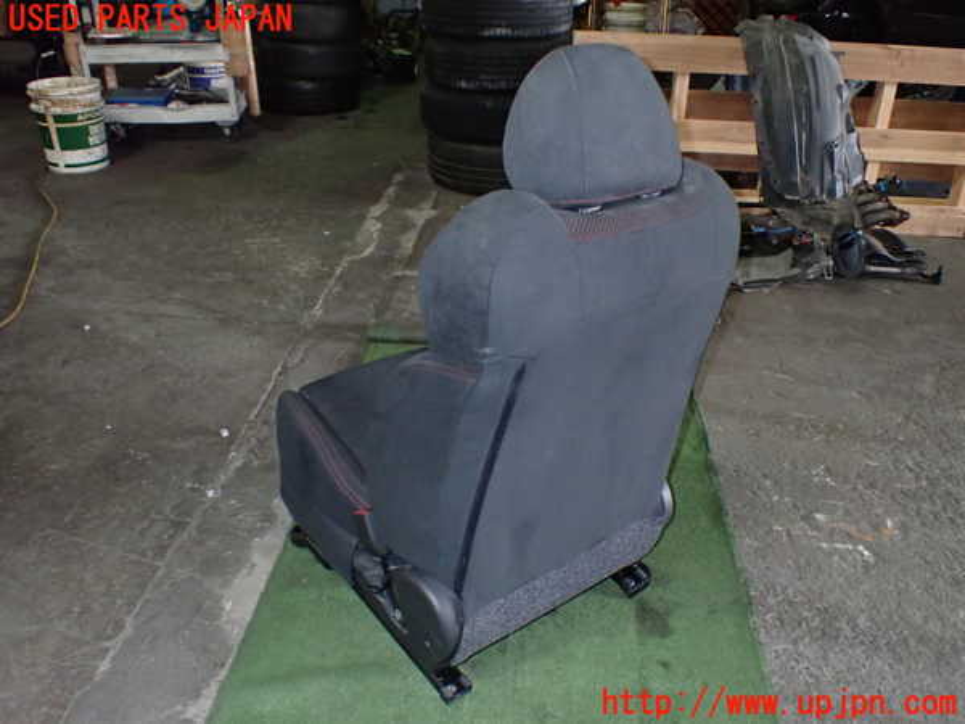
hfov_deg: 60.0
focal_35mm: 30
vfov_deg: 46.8
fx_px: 836
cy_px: 362
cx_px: 482
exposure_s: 1/30
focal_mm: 5.4
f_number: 6.3
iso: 800
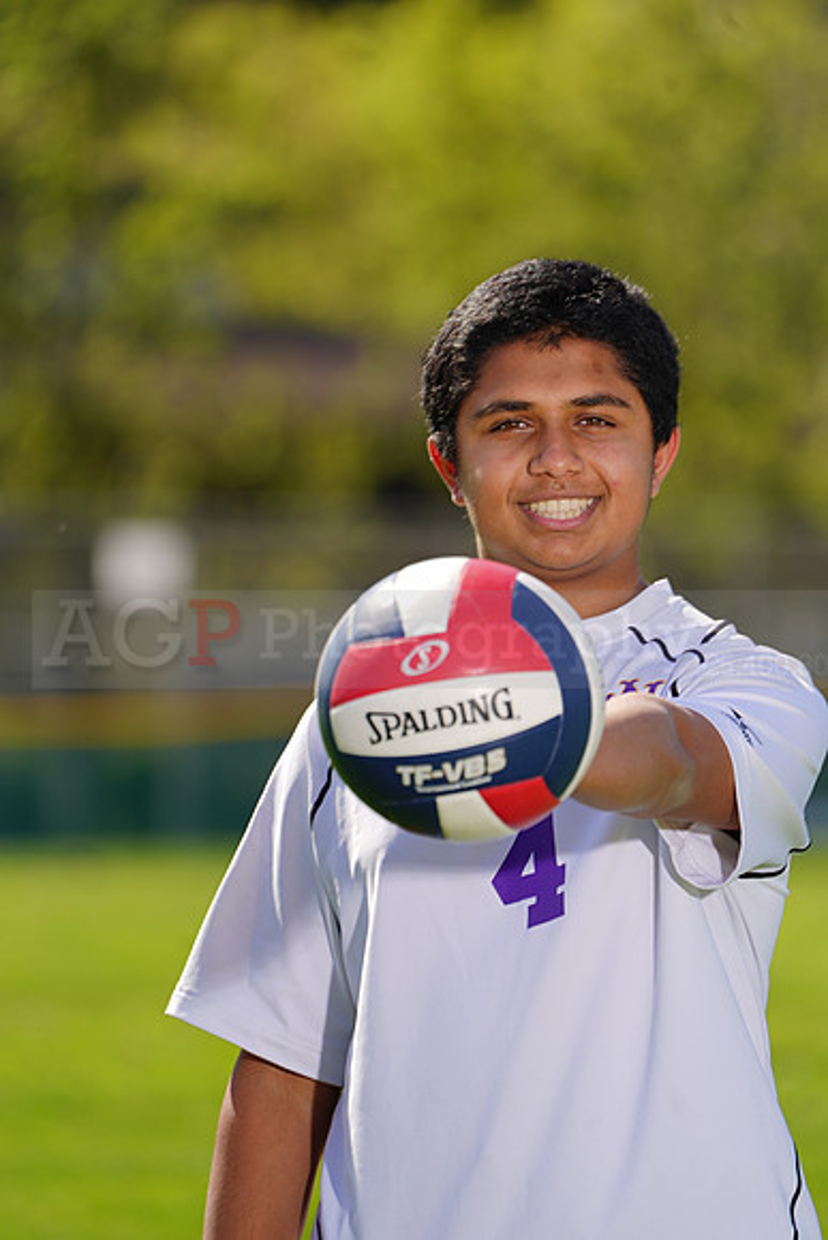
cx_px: 414
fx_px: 12756
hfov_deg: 3.7
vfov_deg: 5.6
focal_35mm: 370
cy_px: 620
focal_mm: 370
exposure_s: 1/200
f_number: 7.1
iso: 64
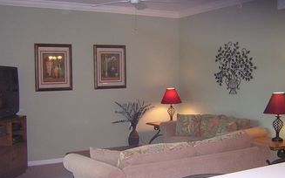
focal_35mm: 43
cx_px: 146
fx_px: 334
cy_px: 92
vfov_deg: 29.8
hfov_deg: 46.2
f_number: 2.6
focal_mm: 4.7
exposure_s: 1/60.1
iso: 400
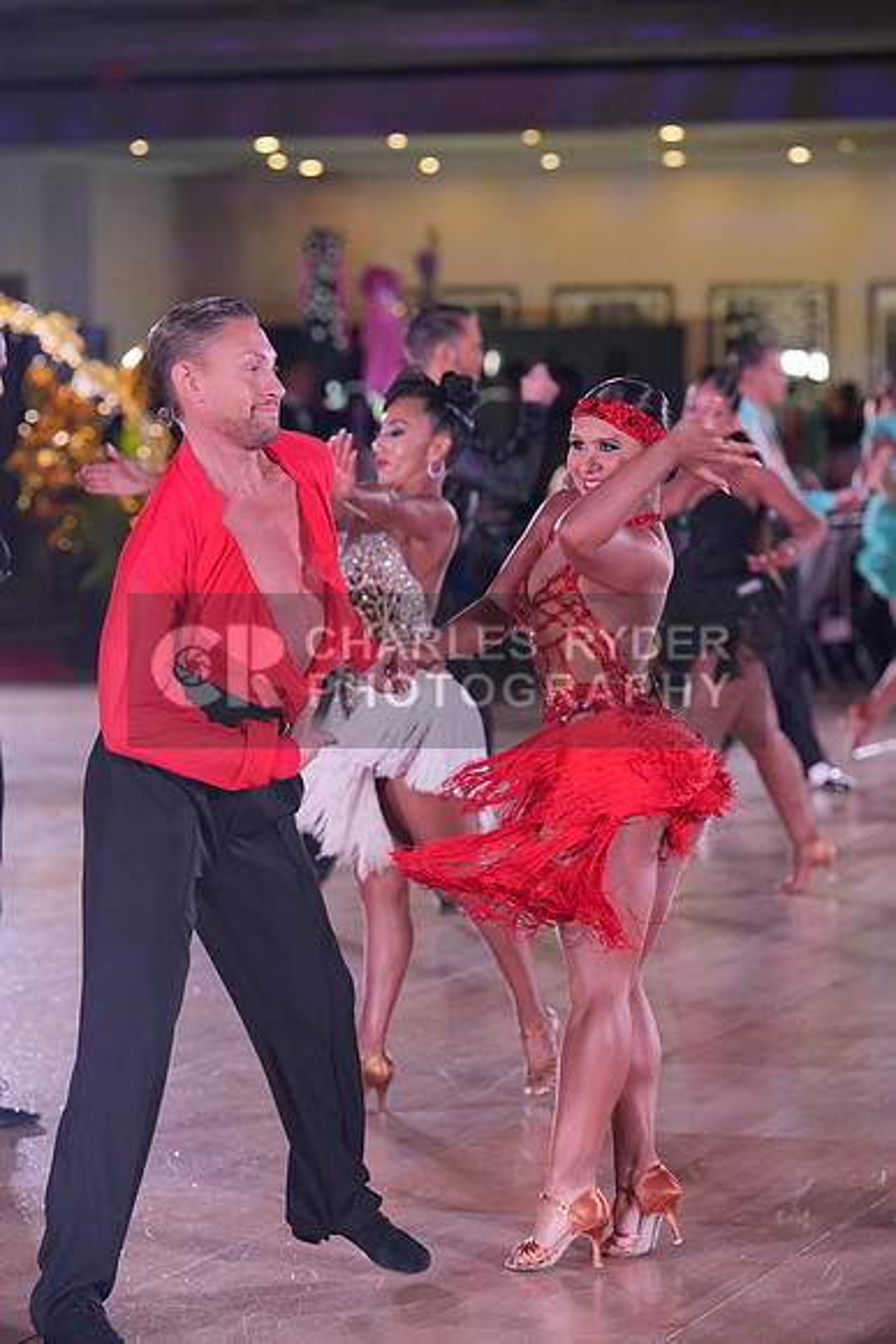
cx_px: 448
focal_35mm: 120
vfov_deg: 17.1
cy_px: 672
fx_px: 4477
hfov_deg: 11.4
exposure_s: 1/400
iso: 2000
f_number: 4
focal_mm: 120
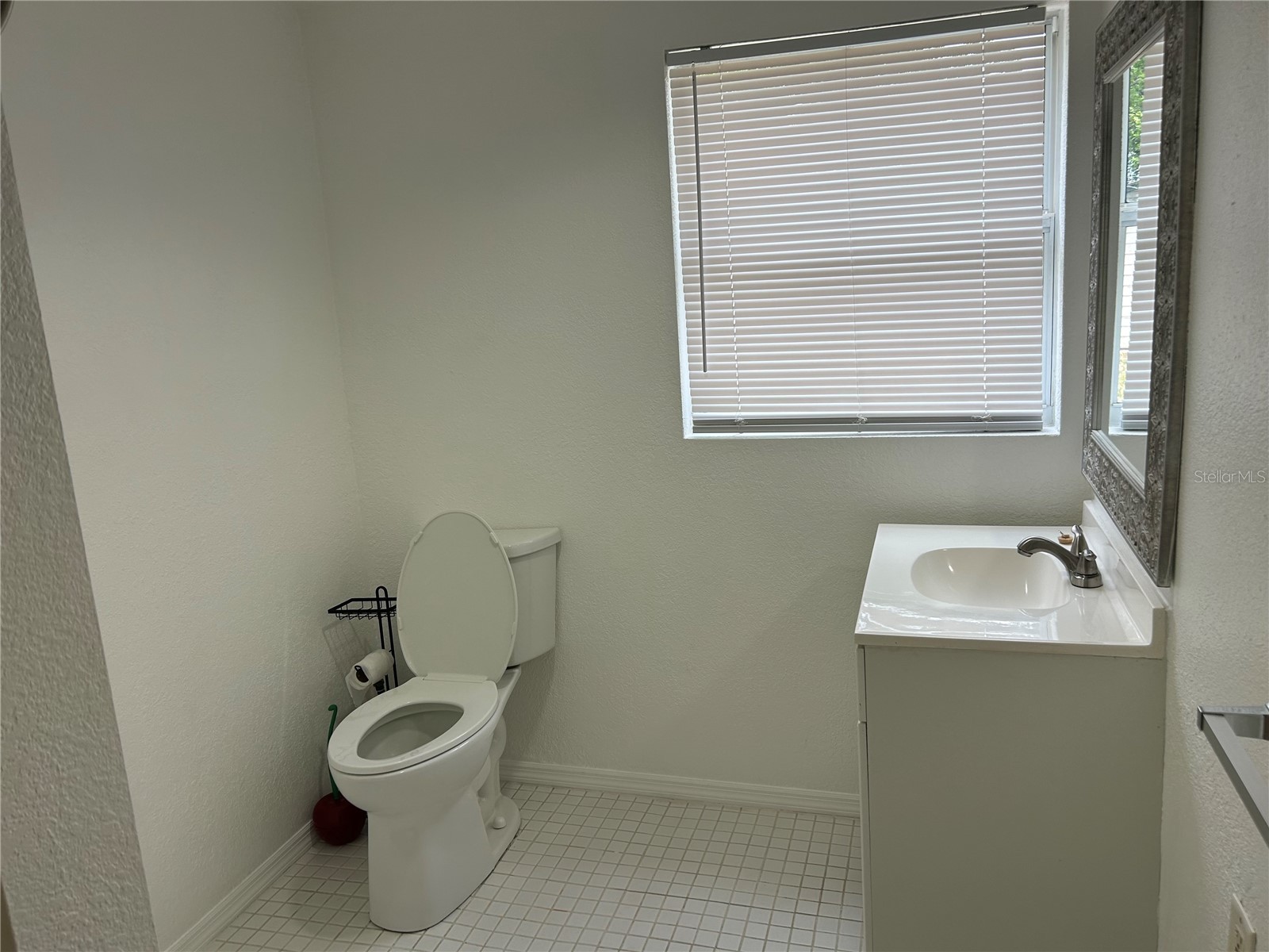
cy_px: 476
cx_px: 634
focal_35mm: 26
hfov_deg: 67.3
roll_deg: +4.7
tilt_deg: -12.5
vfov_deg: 53.1
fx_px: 953
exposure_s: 1/319
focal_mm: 5.7
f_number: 1.5
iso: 50
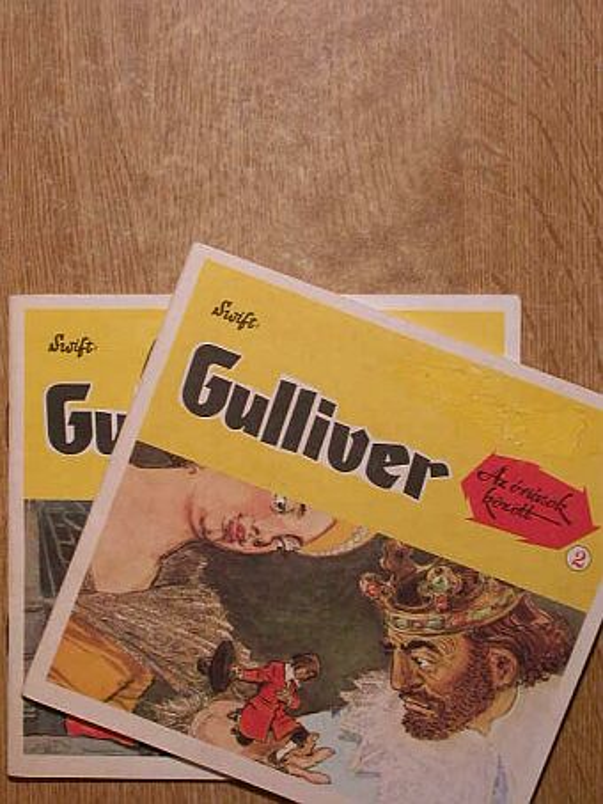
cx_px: 302
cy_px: 402
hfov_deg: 23.7
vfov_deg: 31.2
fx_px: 1439
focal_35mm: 62
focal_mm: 12.9
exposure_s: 1/146
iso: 100
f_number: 4
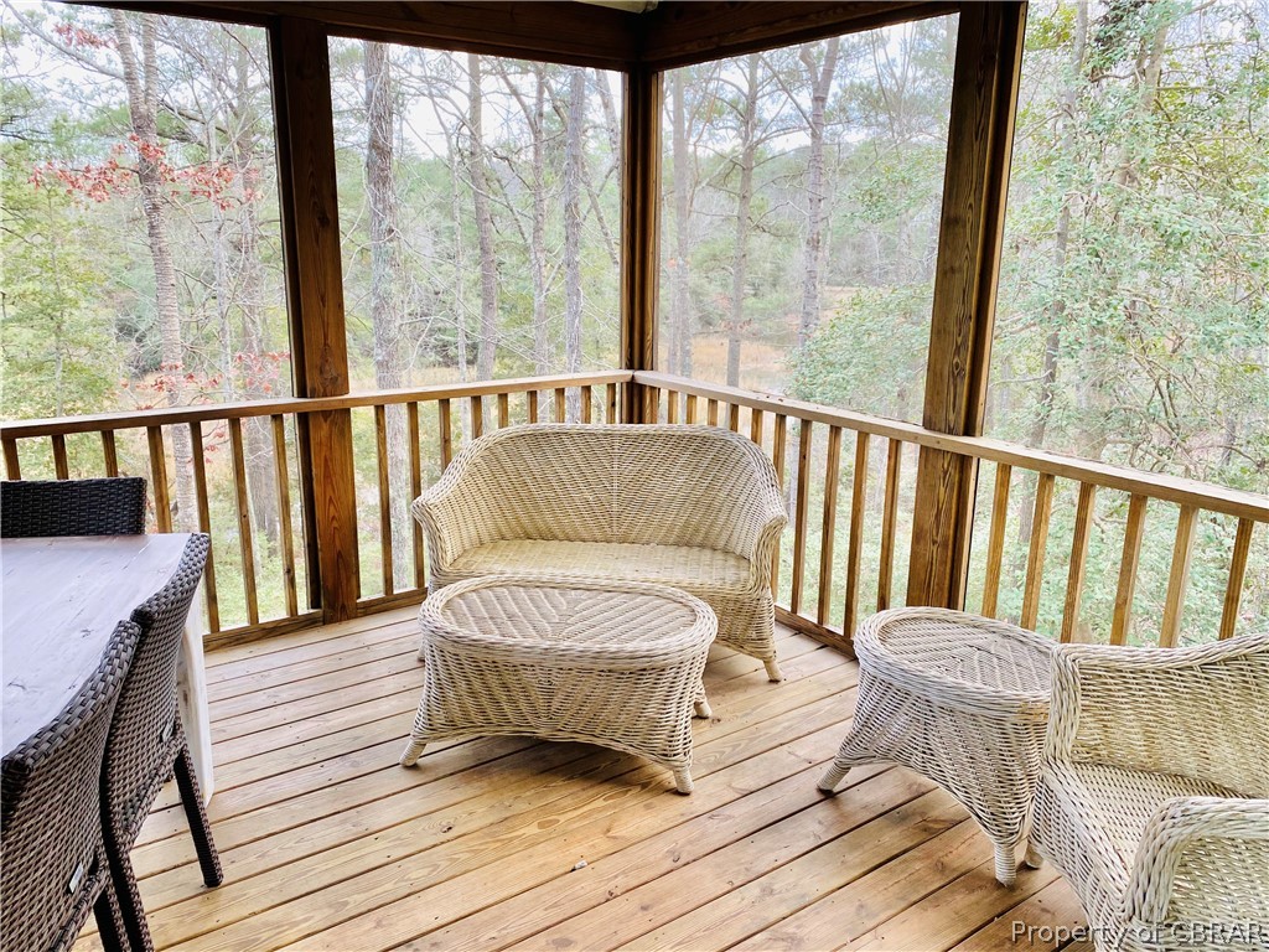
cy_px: 476
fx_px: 953
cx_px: 634
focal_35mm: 26
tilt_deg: -12.5
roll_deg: -1.1
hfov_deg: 67.3
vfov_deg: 53.1
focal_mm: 4.25
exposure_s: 1/60
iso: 64
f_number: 1.8
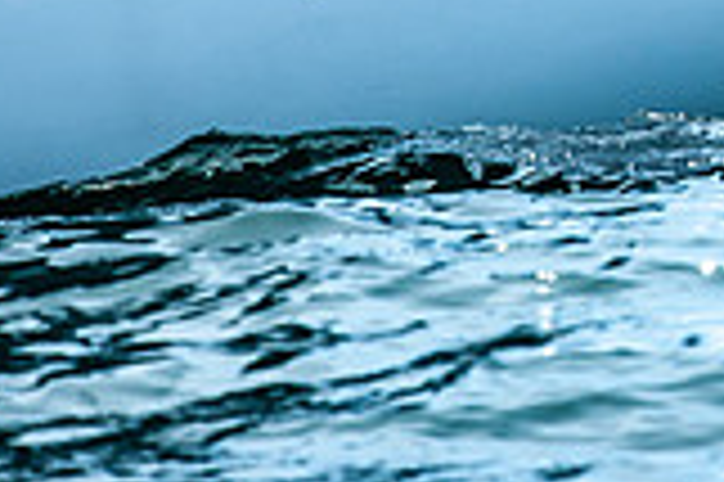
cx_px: 1165
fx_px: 21677
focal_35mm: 1079
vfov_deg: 1.3
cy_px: -383
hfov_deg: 1.9
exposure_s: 1/2000
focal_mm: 300
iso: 250
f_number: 5
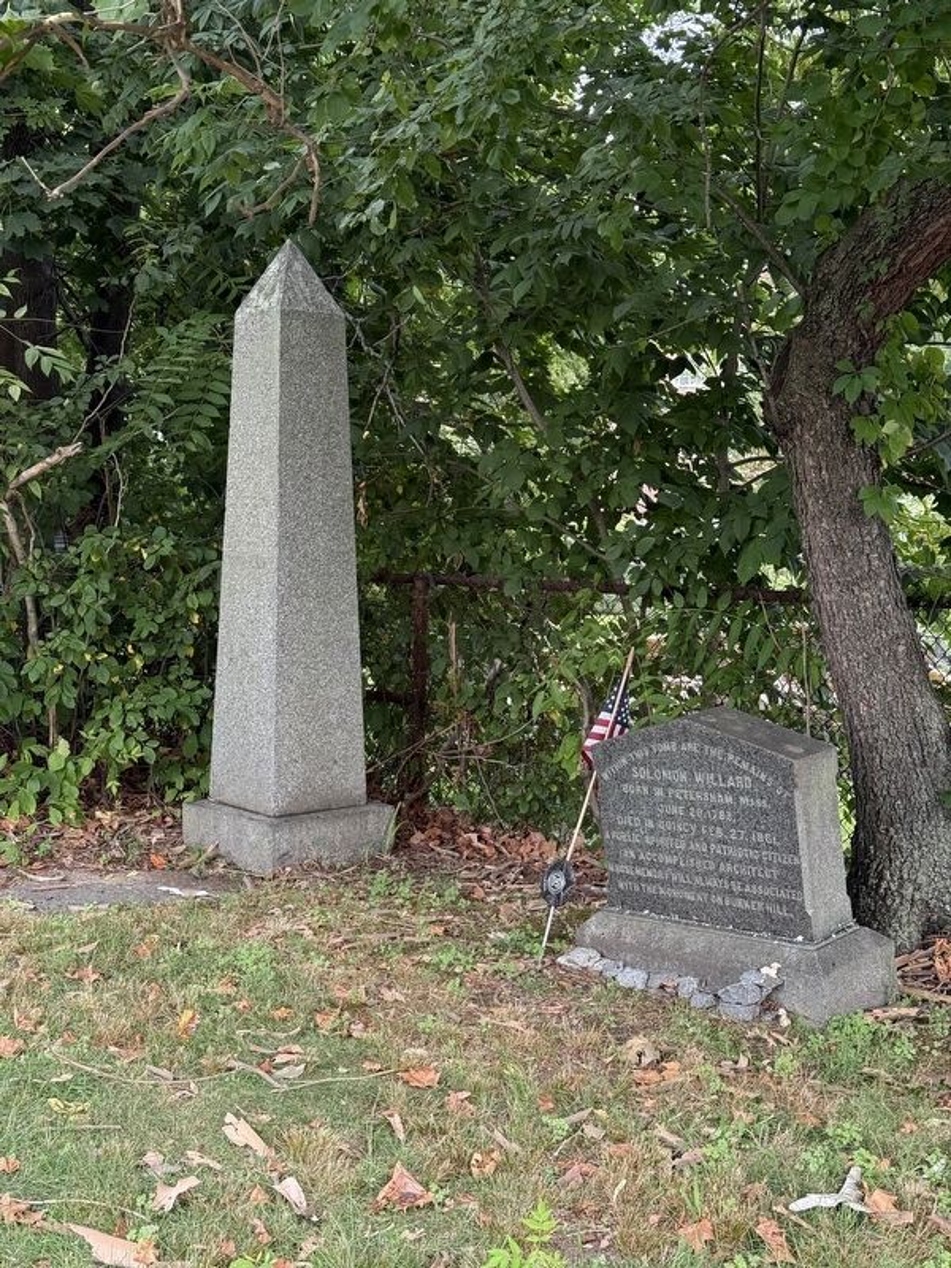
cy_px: 634
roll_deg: +1.0
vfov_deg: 39.7
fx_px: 1758
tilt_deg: -6.1
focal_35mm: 48
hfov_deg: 30.3
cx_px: 476
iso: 160
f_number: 1.78
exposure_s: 1/157
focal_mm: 6.76
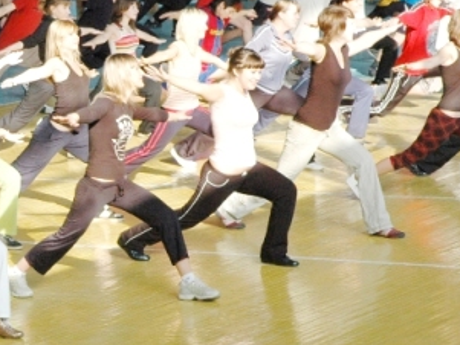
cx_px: -3
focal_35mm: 199
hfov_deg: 9.9
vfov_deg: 7.5
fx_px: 2645
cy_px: 186
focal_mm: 52
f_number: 7.1
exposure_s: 1/200
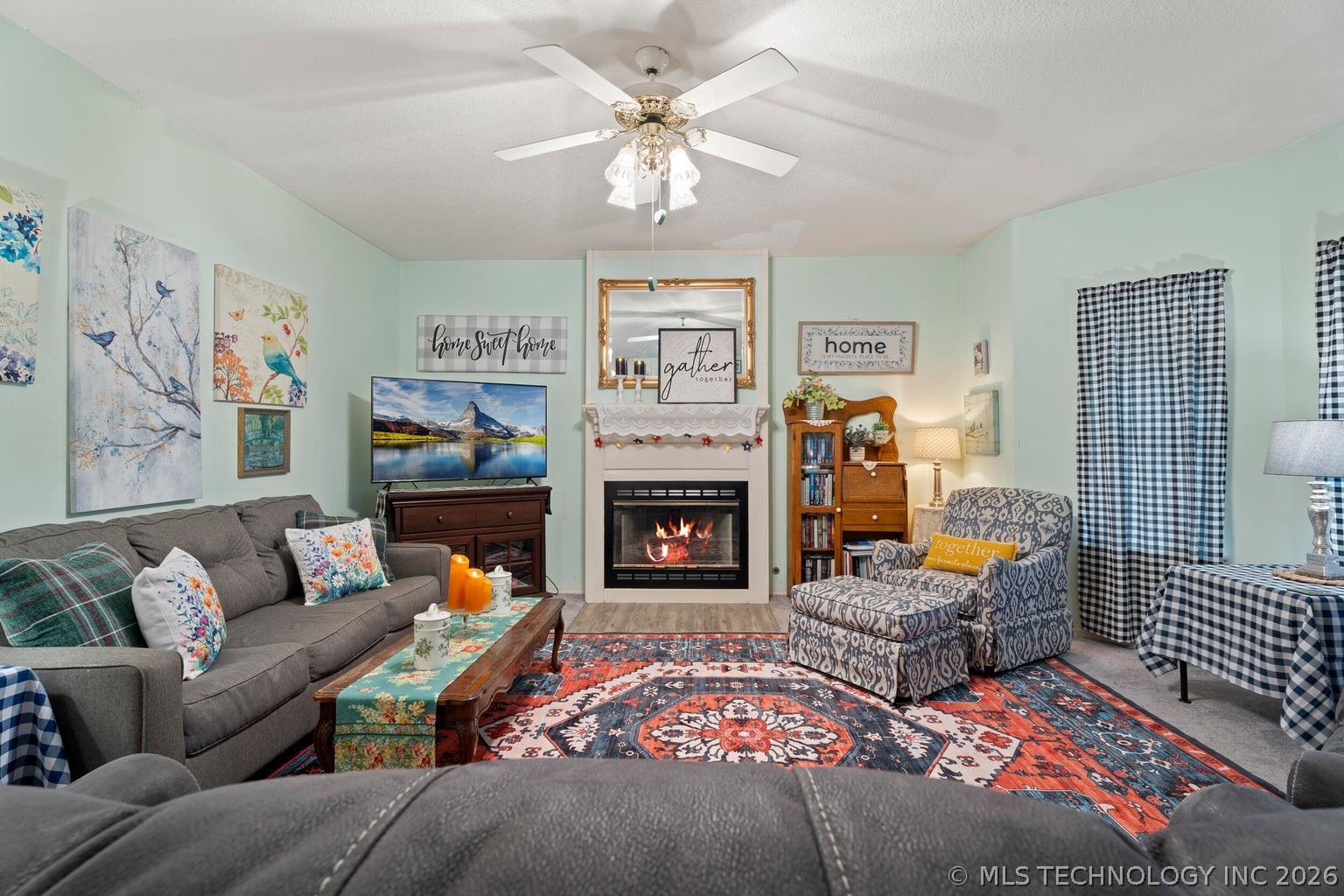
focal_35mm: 16
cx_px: 672
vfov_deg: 73.7
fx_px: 597
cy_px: 448
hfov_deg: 96.7
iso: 200
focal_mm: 16
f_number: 8
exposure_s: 6
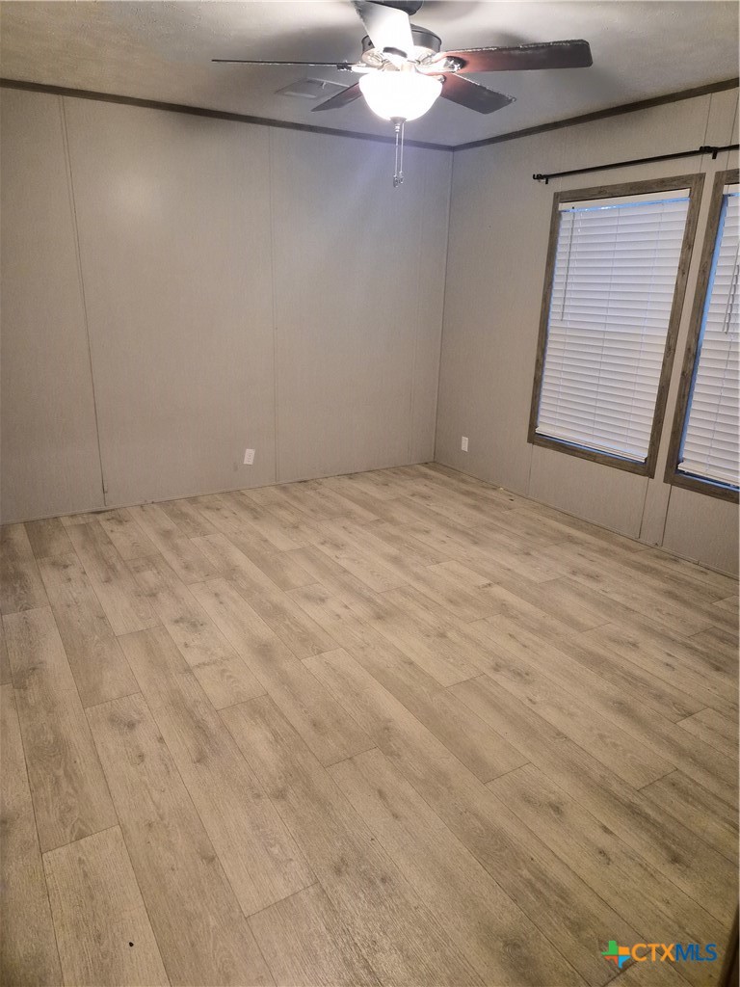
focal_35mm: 23
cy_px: 494
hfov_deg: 58.9
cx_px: 370
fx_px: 656
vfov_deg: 73.9
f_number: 1.8
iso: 1000
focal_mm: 5.4
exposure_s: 1/120
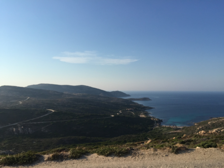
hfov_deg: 61.7
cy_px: 84
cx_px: 112
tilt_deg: +1.2
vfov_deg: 48.2
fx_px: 188
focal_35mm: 29
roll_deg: -0.9
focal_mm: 4.15
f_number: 2.2
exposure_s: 1/3049
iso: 32
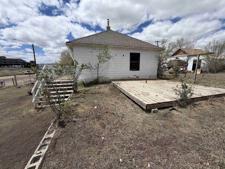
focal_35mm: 14
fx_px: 91
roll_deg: -1.3
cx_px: 112
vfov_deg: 85.7
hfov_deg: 102.1
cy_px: 84
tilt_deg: -10.8
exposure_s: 1/1399
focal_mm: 2.22
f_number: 2.2
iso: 20
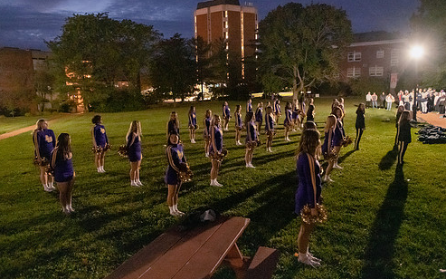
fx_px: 292
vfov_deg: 51.1
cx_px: 221
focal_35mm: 24
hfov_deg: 74.8
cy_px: 135
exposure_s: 1/40
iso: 10000
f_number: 3.2
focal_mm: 20
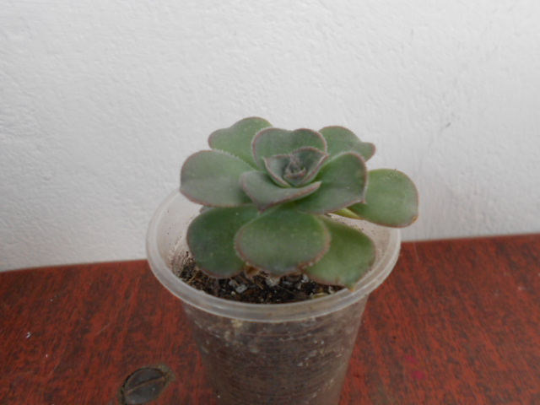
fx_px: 452
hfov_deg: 61.7
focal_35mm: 29
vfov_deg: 48.2
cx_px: 270
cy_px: 202
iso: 160
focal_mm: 5.3
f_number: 3.4
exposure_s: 1/30
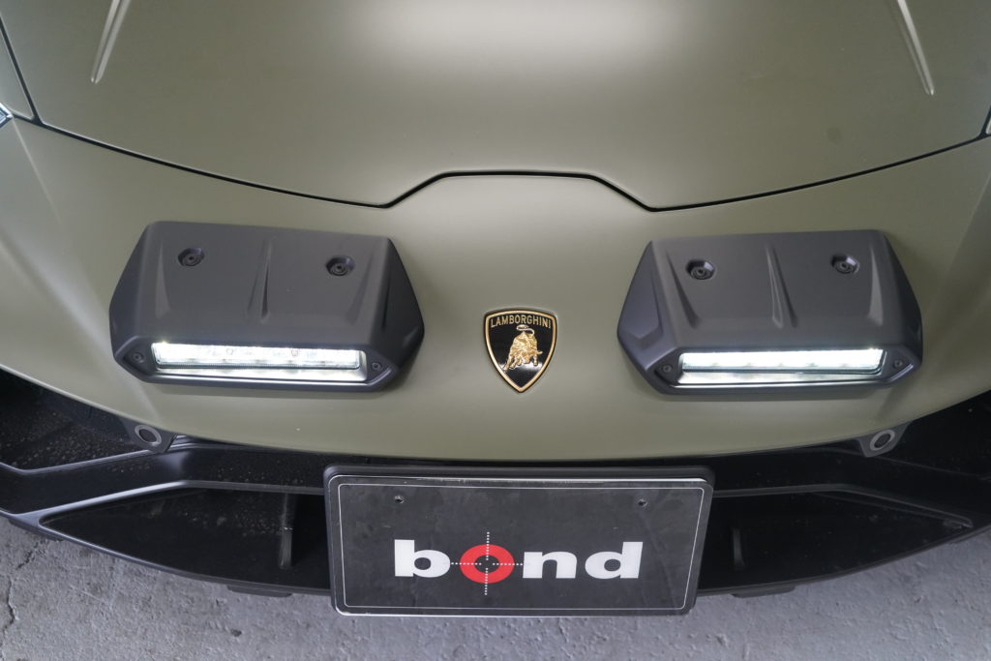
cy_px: 330
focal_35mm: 43
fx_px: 1184
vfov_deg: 31.2
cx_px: 496
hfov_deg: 45.4
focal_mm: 43
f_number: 5.6
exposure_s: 1/160
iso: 4000
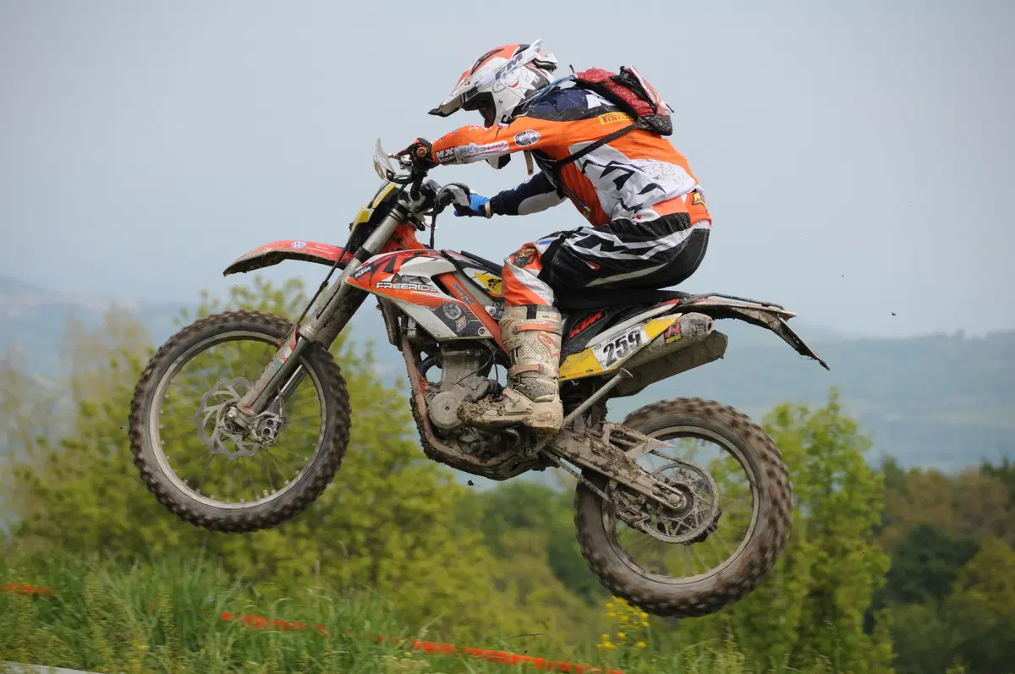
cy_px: 337
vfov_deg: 6.1
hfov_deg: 9.2
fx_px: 6336
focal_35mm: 225
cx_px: 508
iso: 200
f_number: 5.6
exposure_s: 1/800
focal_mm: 150
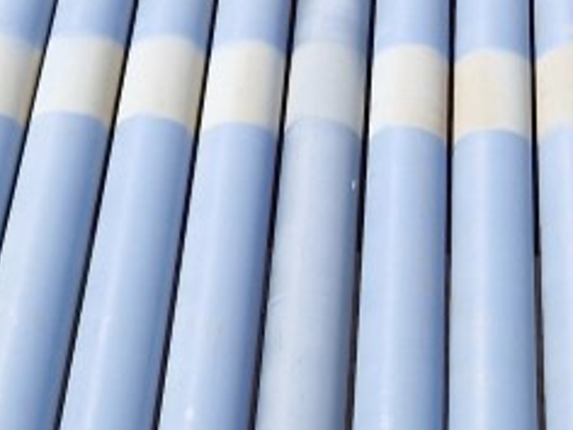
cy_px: -326
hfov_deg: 19.5
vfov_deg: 13.4
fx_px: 1655
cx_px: 418
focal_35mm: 100
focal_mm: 5.4
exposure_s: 1/1940
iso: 50
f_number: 1.8
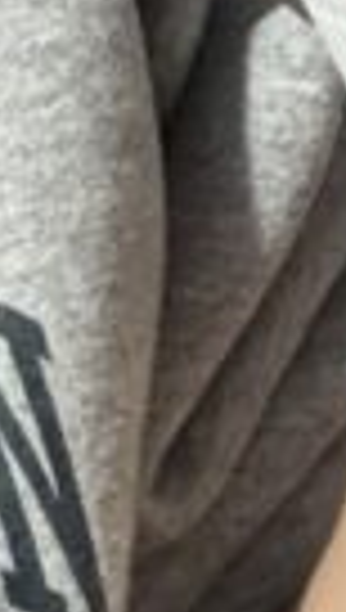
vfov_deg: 7.2
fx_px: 3993
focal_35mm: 246
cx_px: -99
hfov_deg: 4.9
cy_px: -1548
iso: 25
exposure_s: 1/169
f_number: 1.9
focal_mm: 2.69
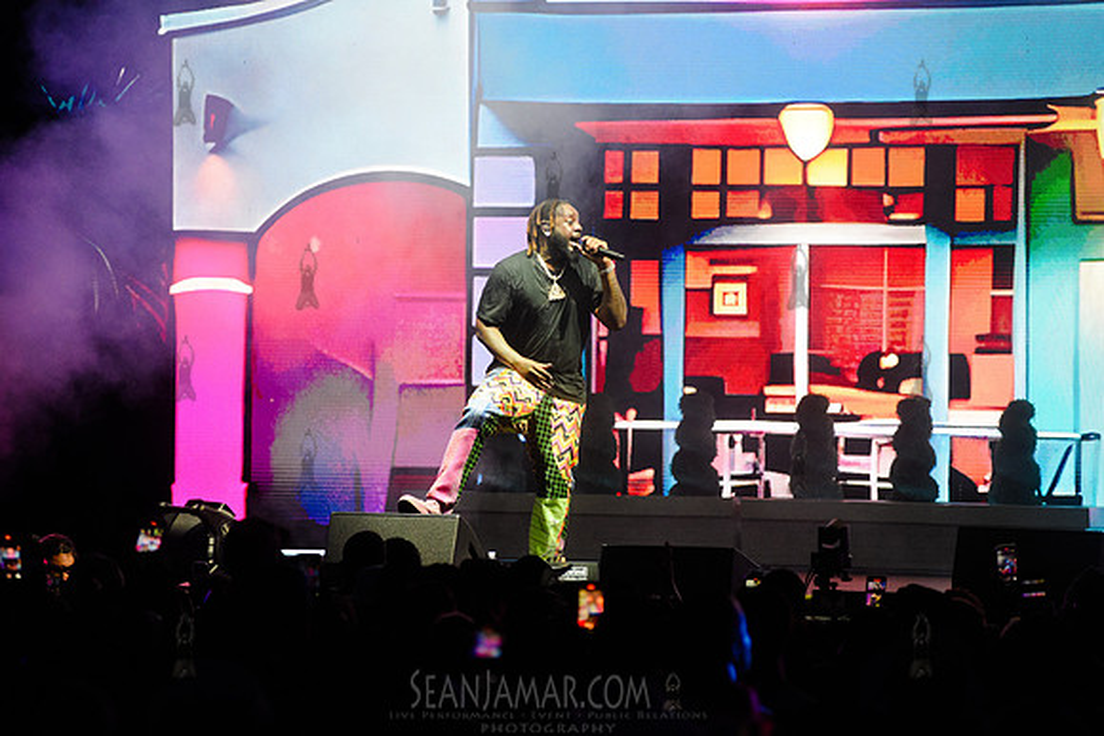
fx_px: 6134
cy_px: 368
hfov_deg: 10.3
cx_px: 552
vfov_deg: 6.9
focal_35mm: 200
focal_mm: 200
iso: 4000
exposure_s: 1/1250
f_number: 4
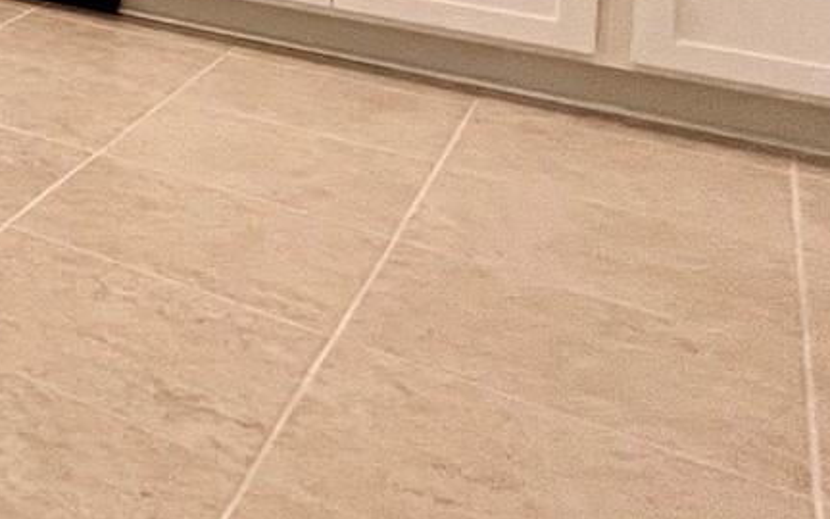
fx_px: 1154
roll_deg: +0.0
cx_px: -646
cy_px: -290
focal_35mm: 51
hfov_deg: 22.7
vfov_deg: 20.9
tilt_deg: -0.8
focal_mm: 1.57
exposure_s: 1/120
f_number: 1.8
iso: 125
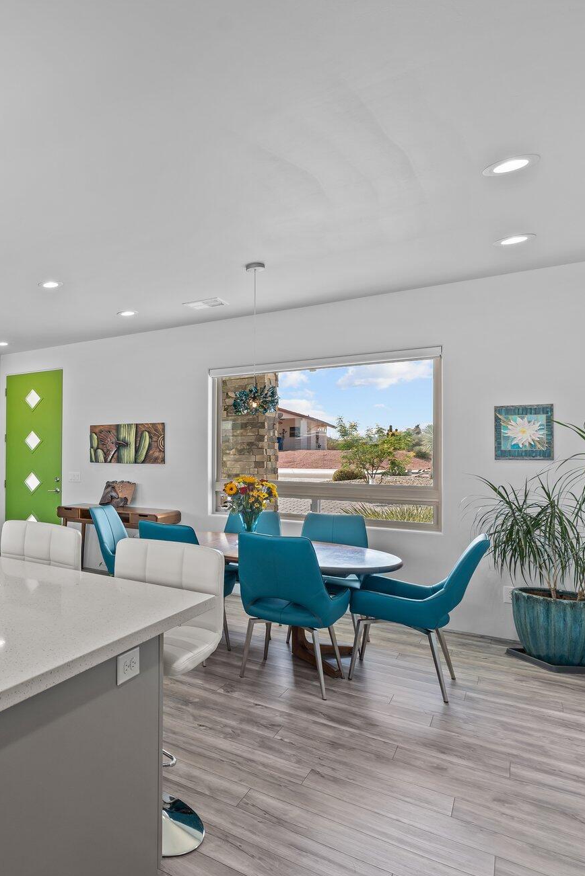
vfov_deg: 75.8
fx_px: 563
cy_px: 454
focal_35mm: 23
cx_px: -55
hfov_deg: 43.1
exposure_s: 1/13
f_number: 8
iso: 400
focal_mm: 14.7
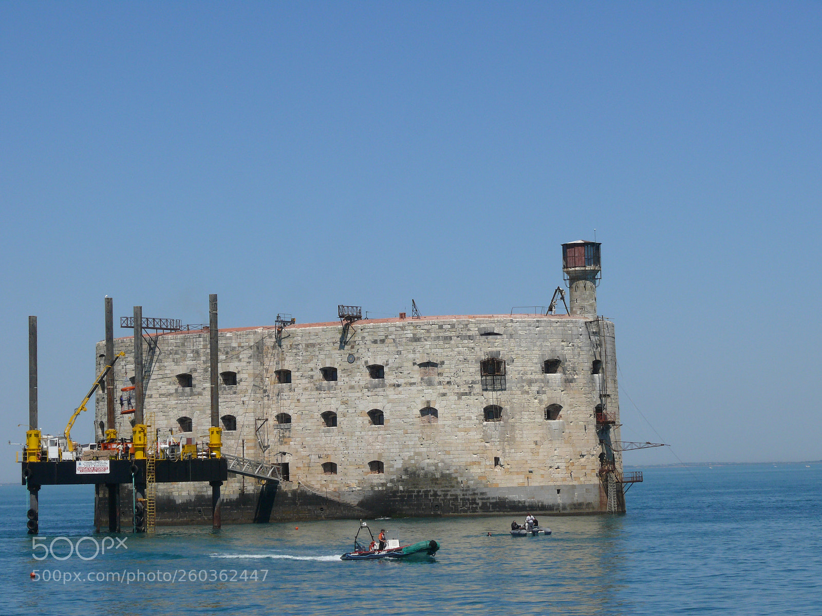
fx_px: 2683
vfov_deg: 13.1
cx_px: 411
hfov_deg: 17.4
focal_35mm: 113
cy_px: 308
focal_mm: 23.9
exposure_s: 1/400
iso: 100
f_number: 8
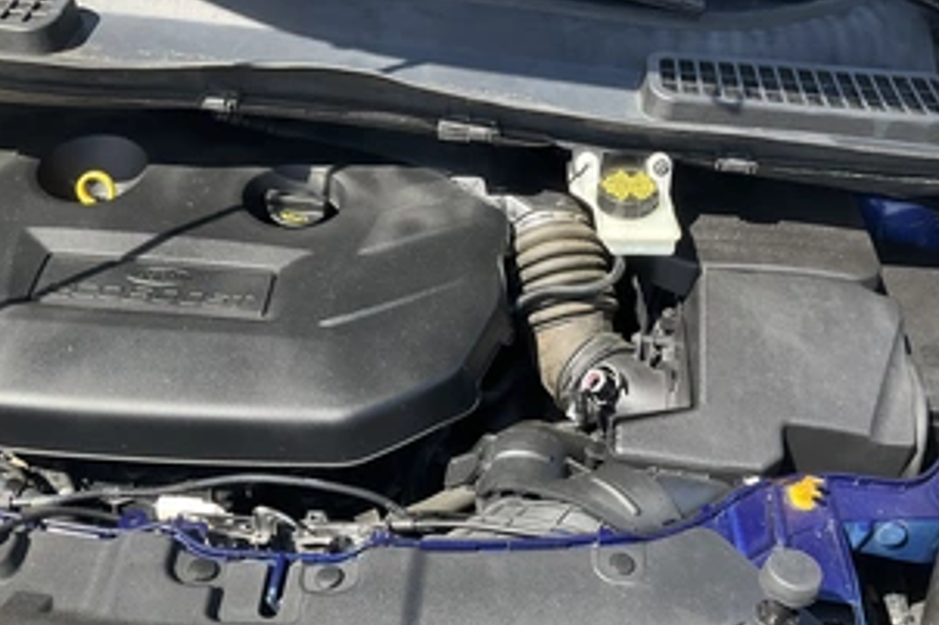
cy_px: 398
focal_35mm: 40
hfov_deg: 48.3
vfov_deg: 33.2
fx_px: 1043
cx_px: 550
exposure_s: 1/360
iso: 25
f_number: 1.8
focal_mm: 3
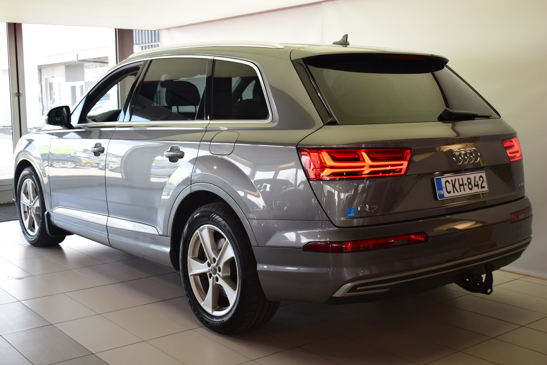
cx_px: 274
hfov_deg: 43.6
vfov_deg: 29.9
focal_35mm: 45
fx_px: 684
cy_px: 182
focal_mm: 30
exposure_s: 1/500
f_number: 4.2
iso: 1600
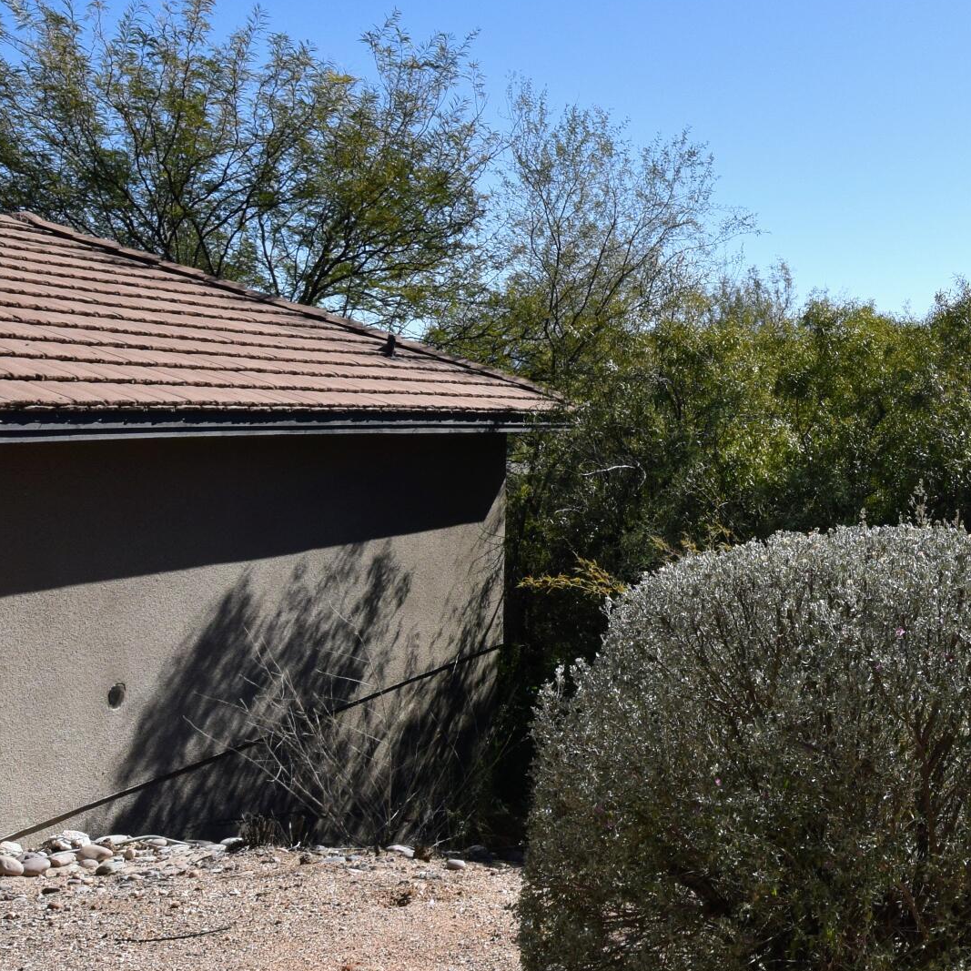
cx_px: 911
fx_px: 1365
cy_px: 402
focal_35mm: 43
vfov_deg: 39.0
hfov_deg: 36.2
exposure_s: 1/640
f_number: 13
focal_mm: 12
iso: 400
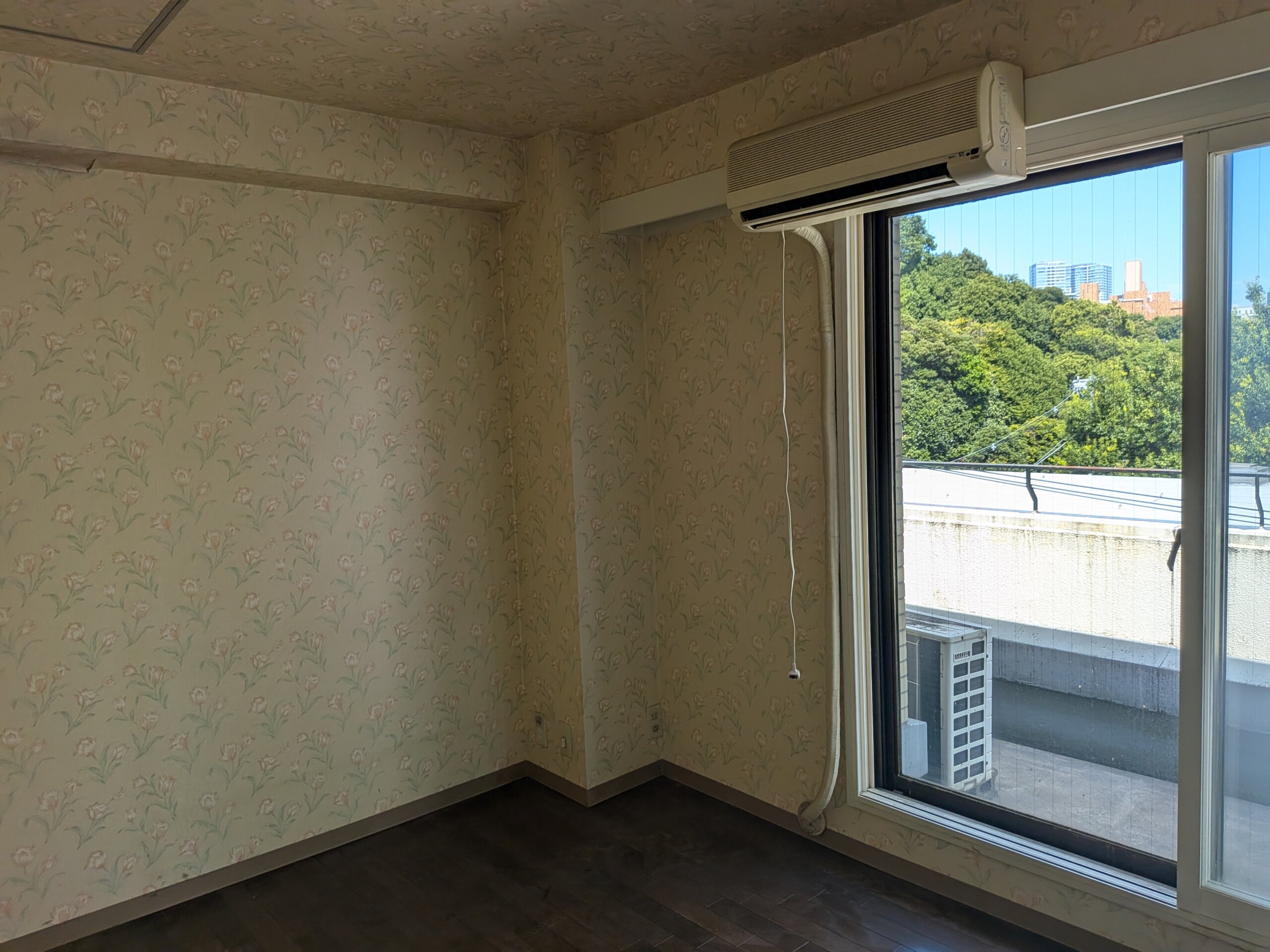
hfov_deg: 71.6
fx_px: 881
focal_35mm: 24
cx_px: 635
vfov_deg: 56.8
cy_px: 476
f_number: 1.7
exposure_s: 1/308
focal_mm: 4.53
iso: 20
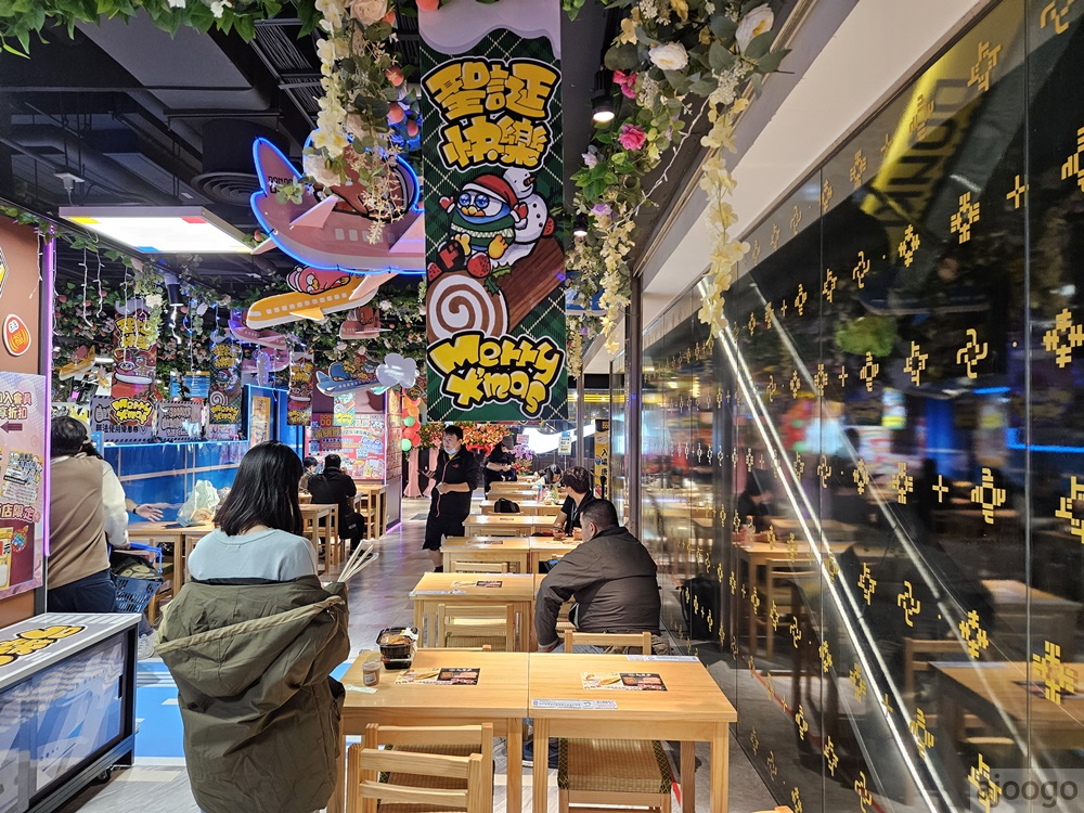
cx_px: 542
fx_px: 720
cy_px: 406
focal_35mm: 23
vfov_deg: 58.9
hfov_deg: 73.9
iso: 320
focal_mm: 5.4
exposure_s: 1/120
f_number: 1.8
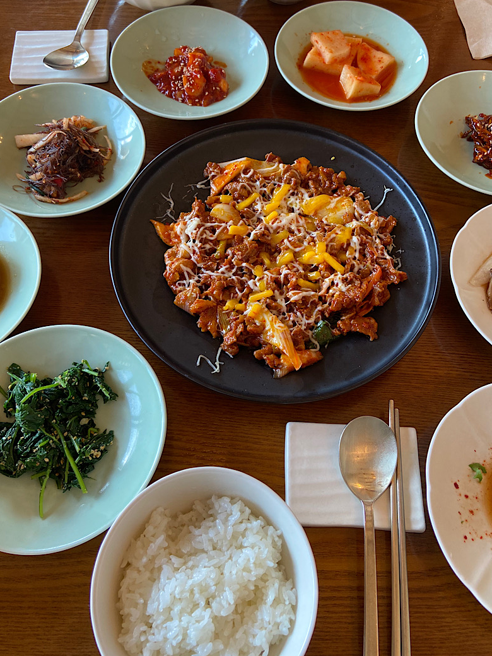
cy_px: 289
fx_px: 569
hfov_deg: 46.8
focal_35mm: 30
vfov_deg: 59.8
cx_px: 250
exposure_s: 1/120
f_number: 1.8
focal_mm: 4.25
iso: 100
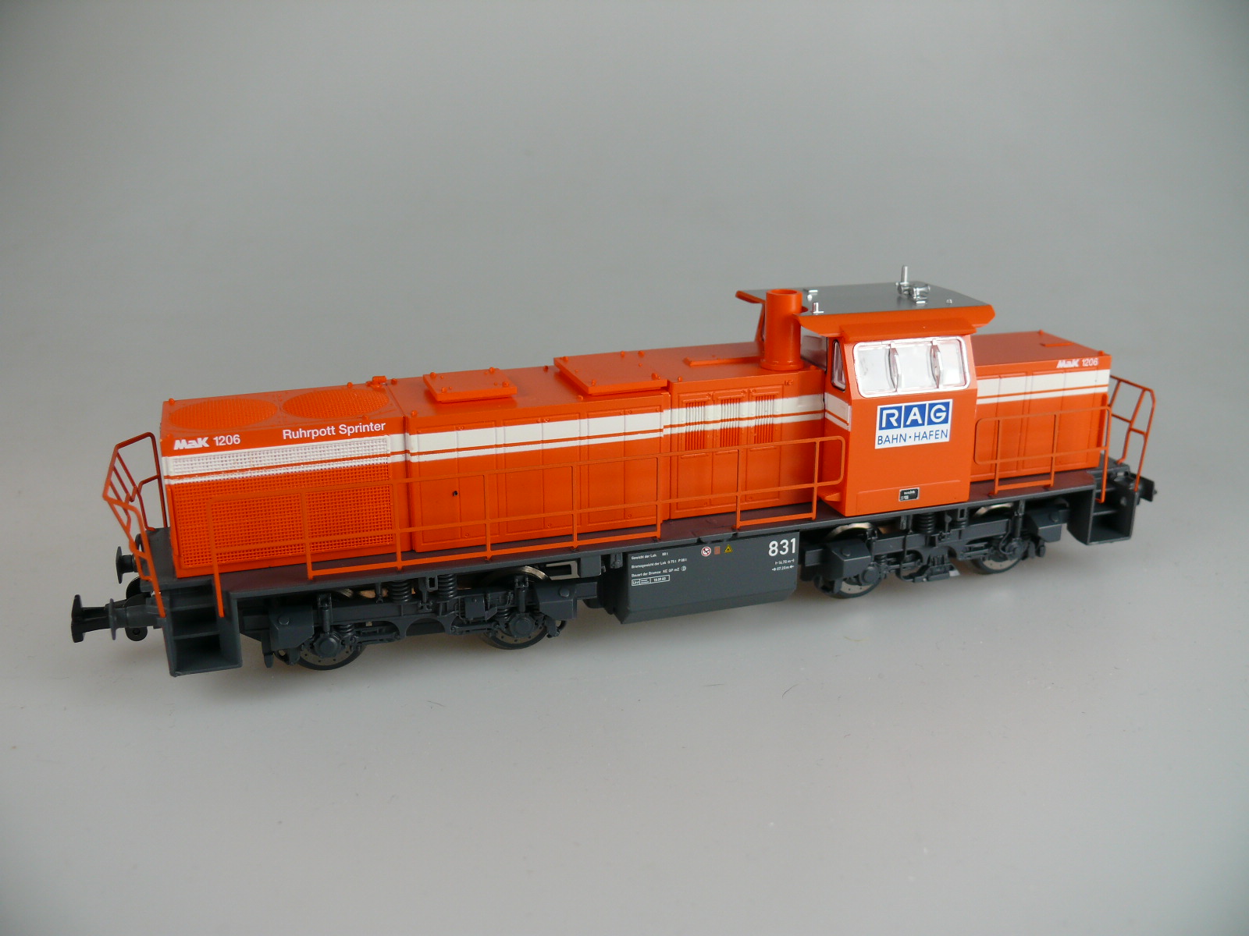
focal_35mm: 35
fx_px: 1263
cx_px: 624
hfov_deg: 52.6
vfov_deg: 40.7
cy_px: 468
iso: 100
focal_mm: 7.4
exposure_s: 1/125
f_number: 3.2
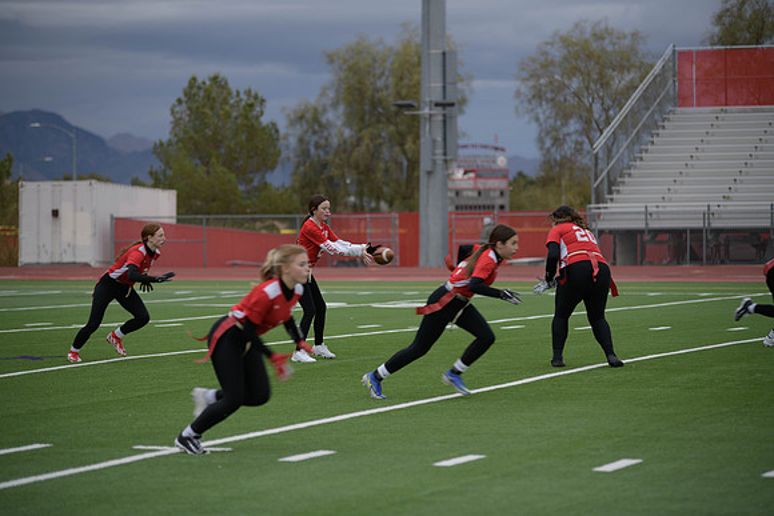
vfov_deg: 10.6
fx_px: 2796
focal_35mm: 130
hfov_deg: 15.8
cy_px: 258
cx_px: 387
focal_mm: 130
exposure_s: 1/200
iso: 90
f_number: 2.8
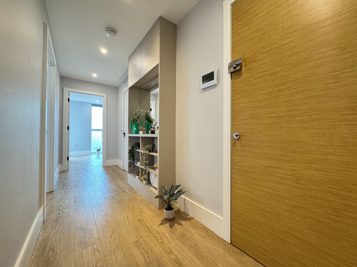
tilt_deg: +1.7
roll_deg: +0.8
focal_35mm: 14
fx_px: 144
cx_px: 178
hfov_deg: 102.1
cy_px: 134
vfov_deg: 85.7
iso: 400
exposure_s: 1/60
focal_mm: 2.22
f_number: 2.2
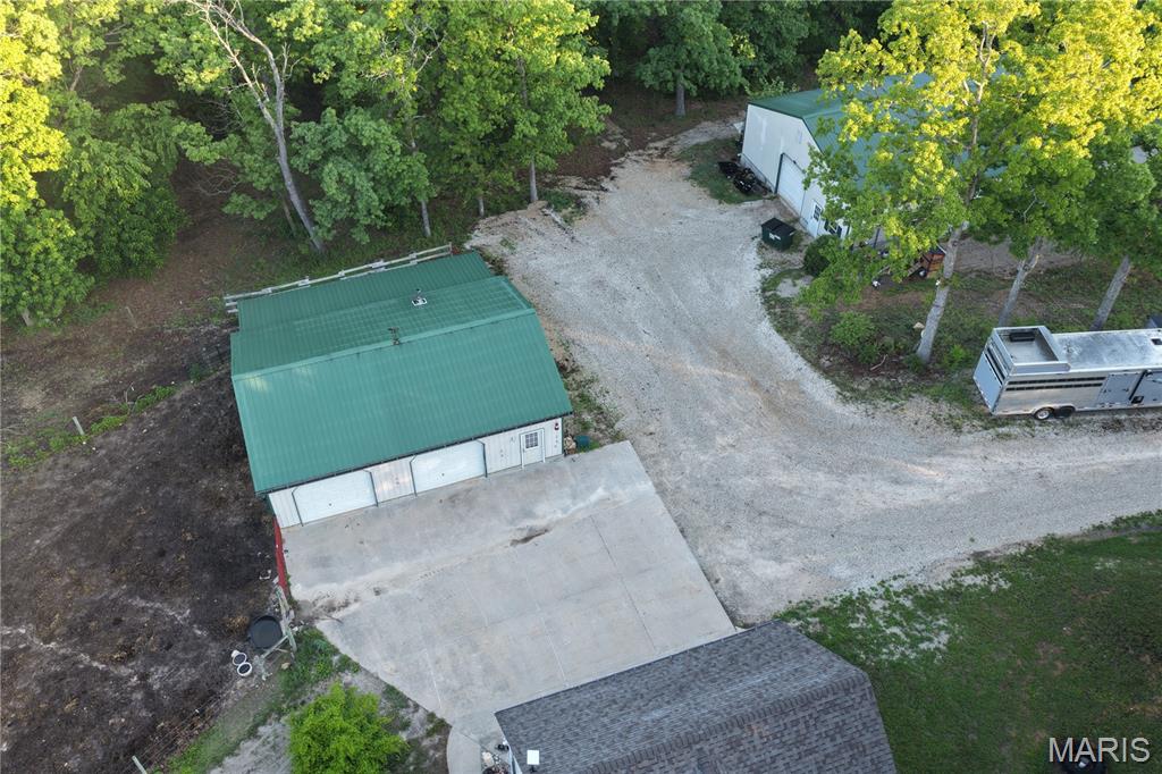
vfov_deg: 46.4
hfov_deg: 65.5
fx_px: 903
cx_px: 581
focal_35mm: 28
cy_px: 387
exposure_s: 1/100
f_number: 2.8
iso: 160
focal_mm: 14.45
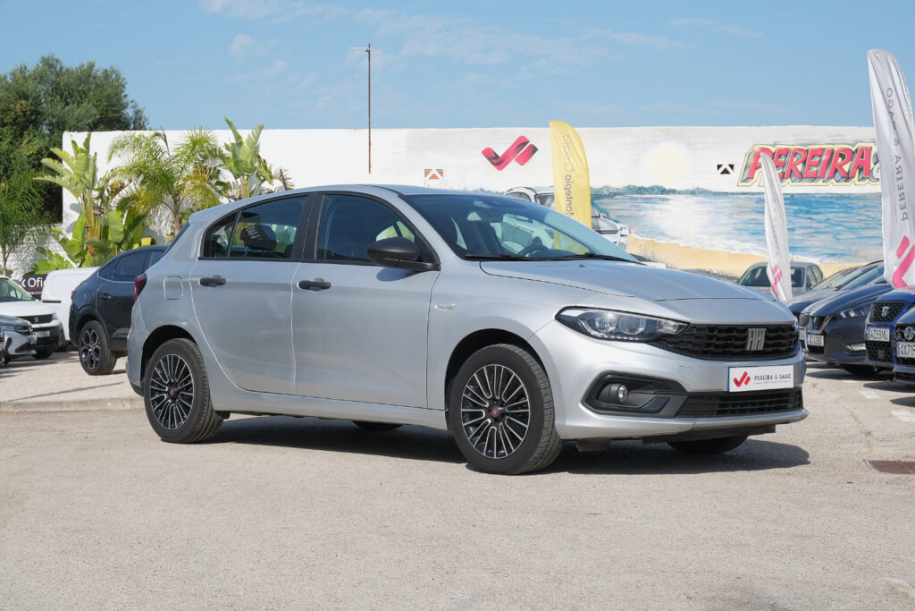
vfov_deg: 22.3
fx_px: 1551
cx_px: 458
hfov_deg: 32.9
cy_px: 306
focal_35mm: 61
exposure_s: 1/320
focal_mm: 40.8
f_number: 9
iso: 160
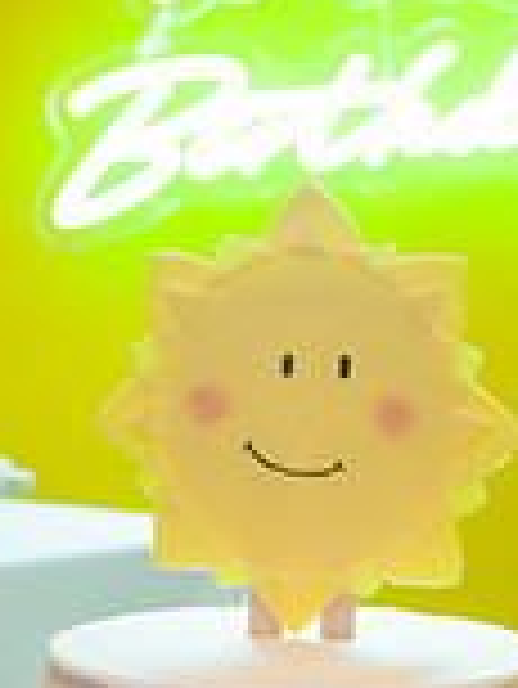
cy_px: 562
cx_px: 277
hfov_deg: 13.9
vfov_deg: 18.2
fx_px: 2132
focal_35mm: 107
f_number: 3.2
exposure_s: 1/200
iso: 1600
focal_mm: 38
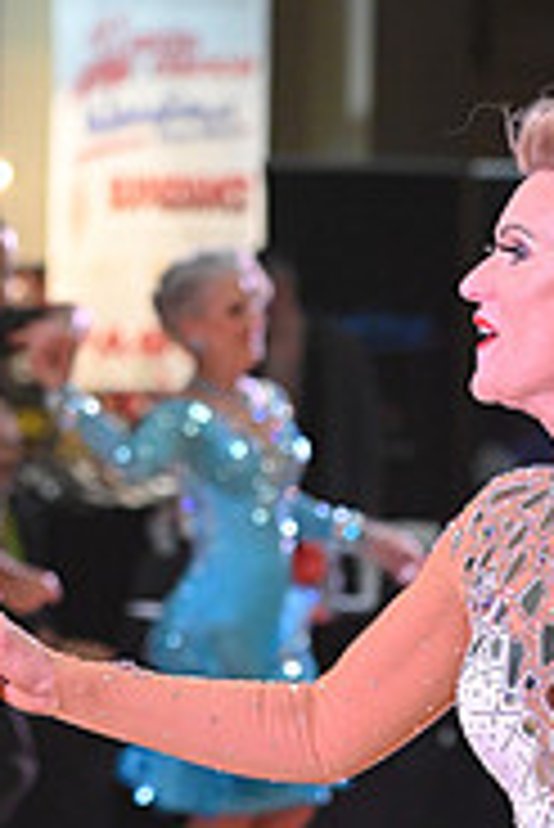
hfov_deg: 4.3
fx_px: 7418
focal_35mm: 322
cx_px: 277
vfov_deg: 6.3
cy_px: 1071
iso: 2500
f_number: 5
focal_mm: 102
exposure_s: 1/320
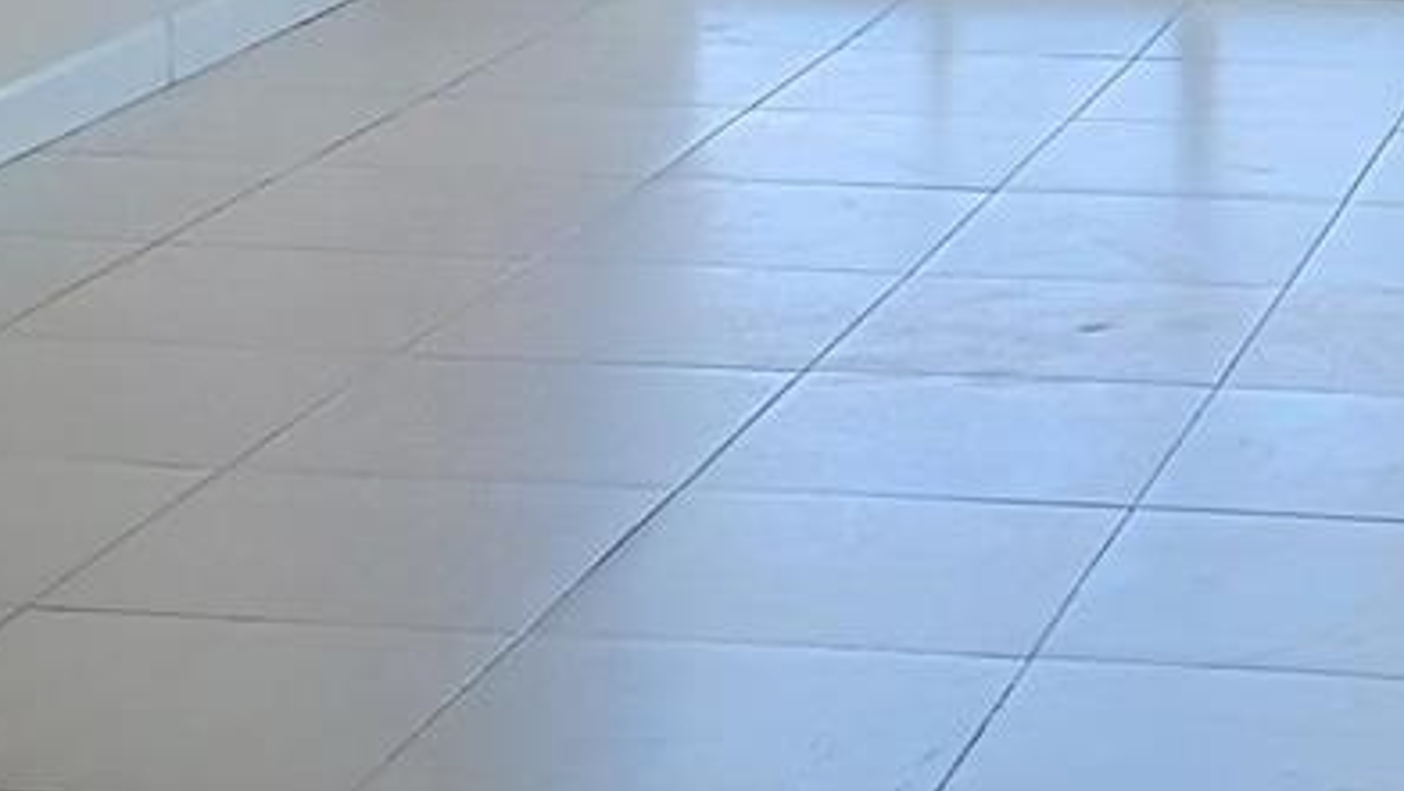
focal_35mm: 120
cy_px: -236
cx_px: 1640
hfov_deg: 17.1
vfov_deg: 9.9
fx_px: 4470
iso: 32
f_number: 1.8
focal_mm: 4
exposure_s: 1/50
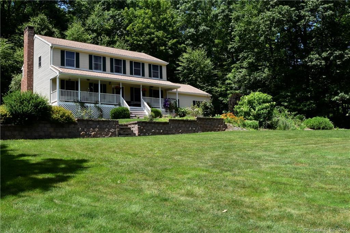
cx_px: 175
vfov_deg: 36.8
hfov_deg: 53.1
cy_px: 116
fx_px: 350
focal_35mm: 36
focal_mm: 24
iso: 400
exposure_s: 1/320
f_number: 10
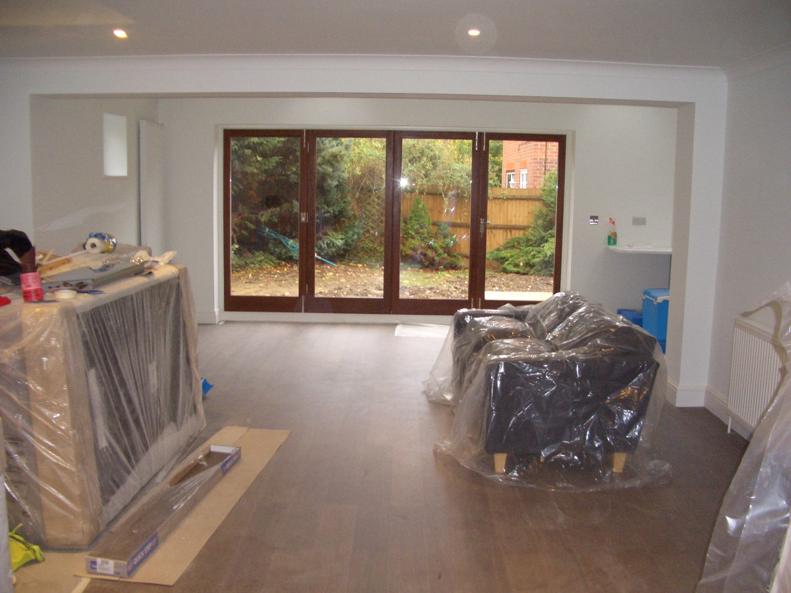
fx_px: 800
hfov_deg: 52.6
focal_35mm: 35
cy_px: 296
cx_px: 396
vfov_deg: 40.7
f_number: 2.6
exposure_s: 1/60
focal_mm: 5.8
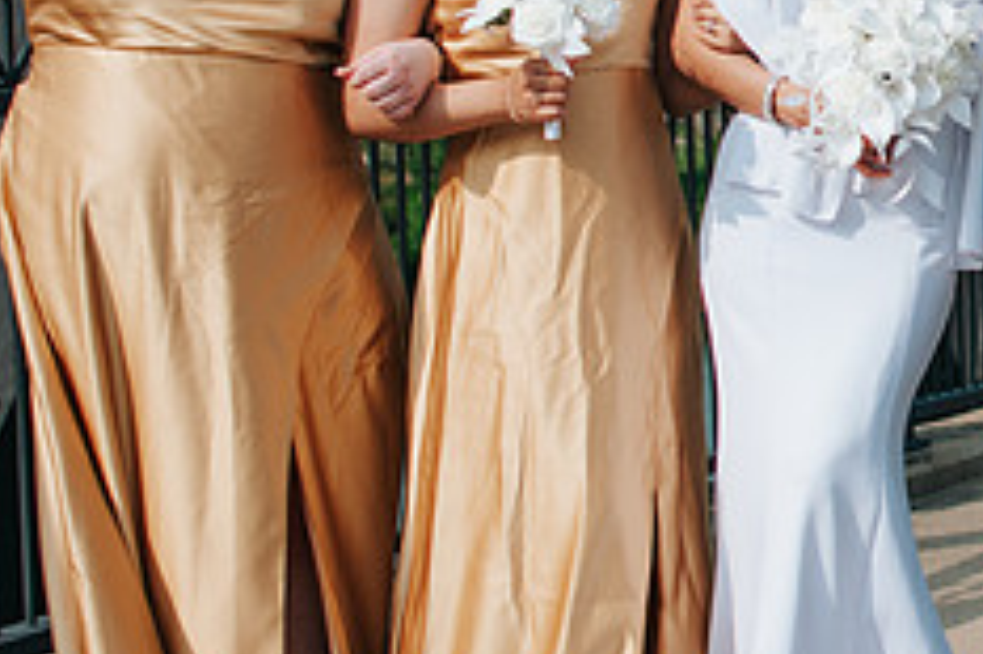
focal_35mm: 135
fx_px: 3684
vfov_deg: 10.1
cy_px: 23
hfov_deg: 14.8
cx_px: 1093
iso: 100
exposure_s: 1/4000
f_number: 2.8
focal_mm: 35
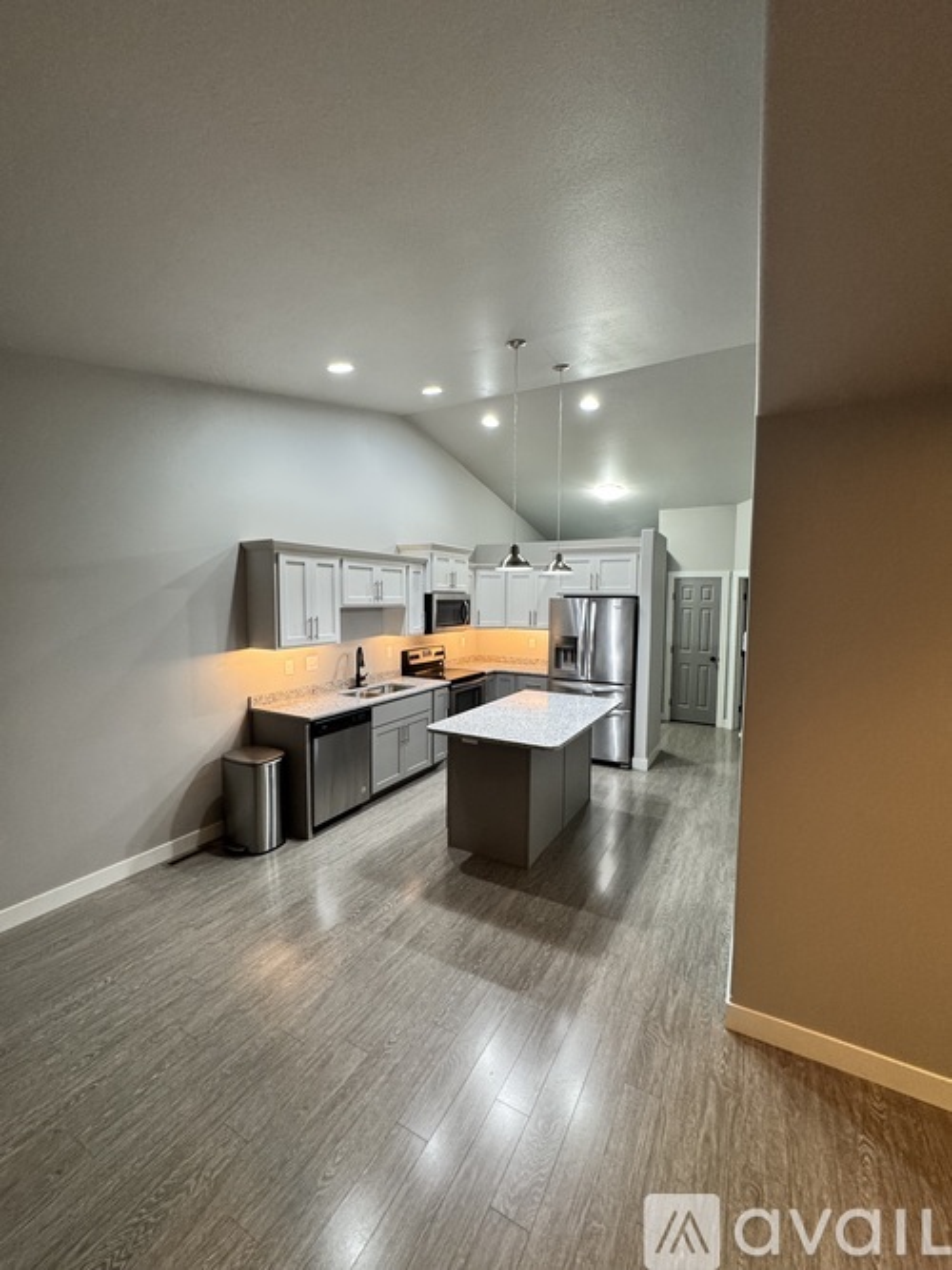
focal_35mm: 14
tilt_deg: -4.3
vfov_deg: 102.1
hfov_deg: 85.7
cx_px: 476
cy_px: 635
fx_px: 514
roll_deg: -0.8
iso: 250
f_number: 2.2
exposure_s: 1/60
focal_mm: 2.22
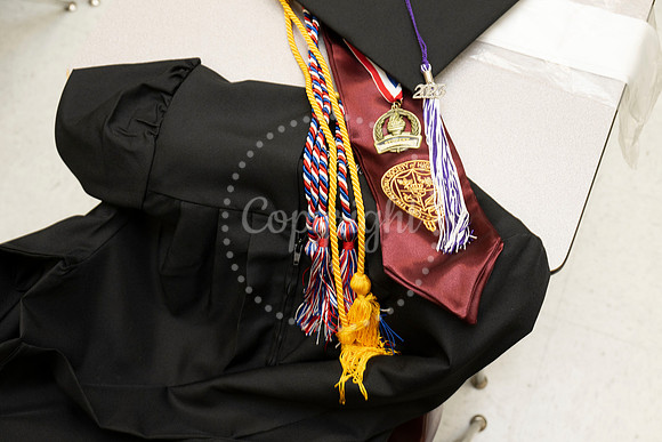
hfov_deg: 47.4
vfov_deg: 32.6
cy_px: 221
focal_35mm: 41
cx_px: 331
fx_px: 754
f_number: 5.6
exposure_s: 1/80
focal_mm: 41
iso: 800
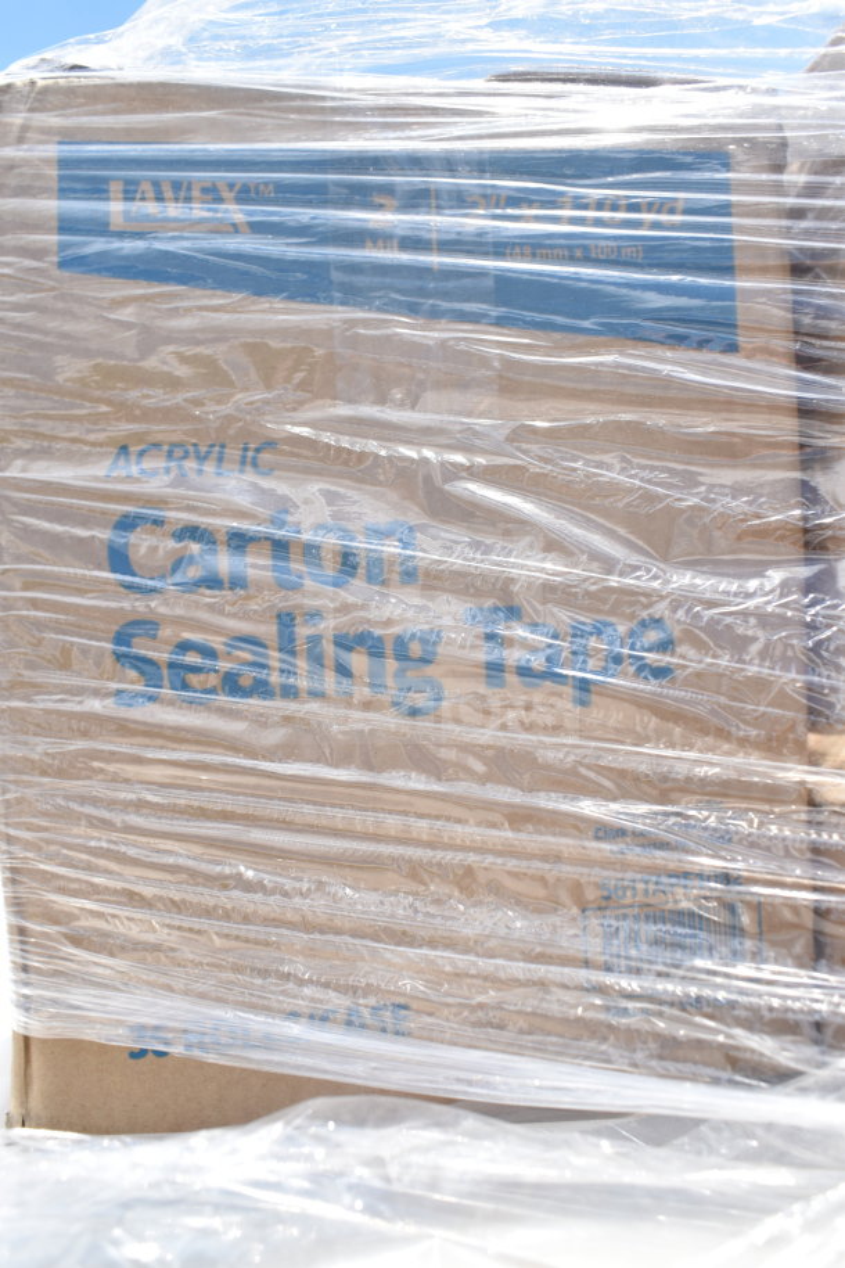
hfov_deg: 41.7
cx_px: 422
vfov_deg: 59.5
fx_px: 1109
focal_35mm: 32
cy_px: 634
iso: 200
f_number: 6.3
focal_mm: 21
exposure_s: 1/400
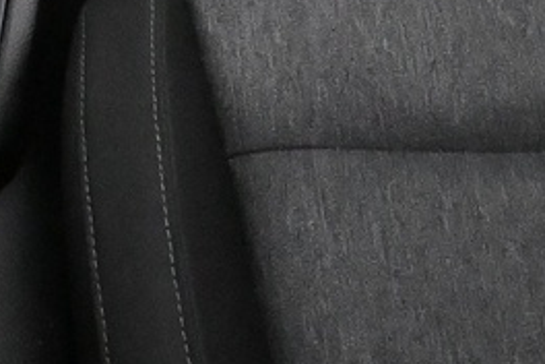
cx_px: -74
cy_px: -536
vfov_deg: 8.5
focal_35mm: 147
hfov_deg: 13.6
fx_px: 2225
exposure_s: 1/60
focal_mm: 16
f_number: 3.5
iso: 9000
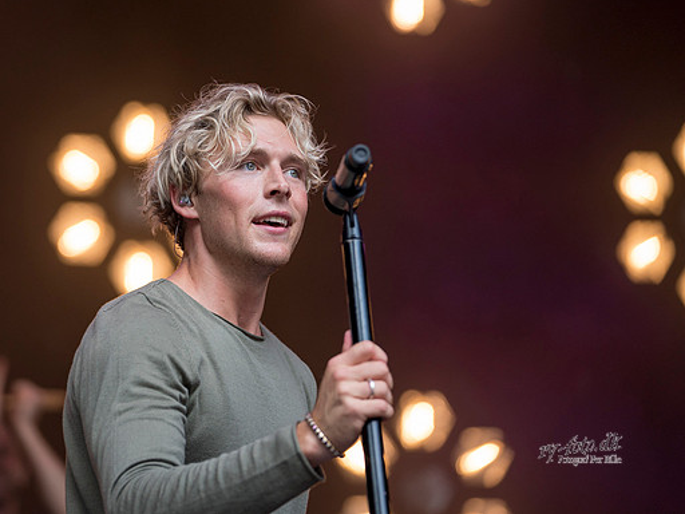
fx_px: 3720
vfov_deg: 7.9
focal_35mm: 188
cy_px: 204
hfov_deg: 10.5
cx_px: 244
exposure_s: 1/800
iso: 400
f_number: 2.8
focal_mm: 142
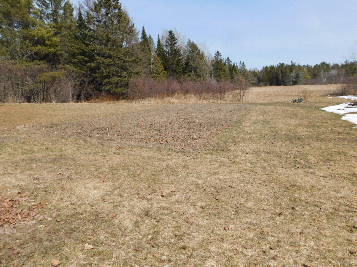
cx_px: 178
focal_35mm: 30
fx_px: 309
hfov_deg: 60.0
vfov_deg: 46.8
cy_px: 134
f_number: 6.4
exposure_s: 1/500
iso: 125
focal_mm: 5.3
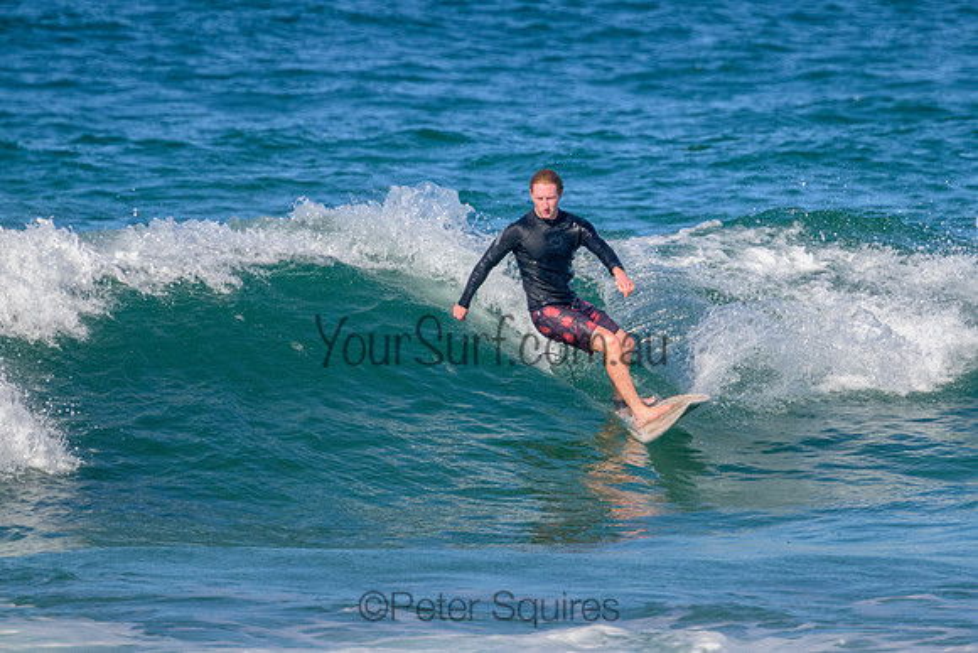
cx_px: 669
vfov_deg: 1.3
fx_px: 29753
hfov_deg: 1.9
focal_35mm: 1095
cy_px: 206
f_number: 11
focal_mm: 800
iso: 1600
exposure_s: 1/2000
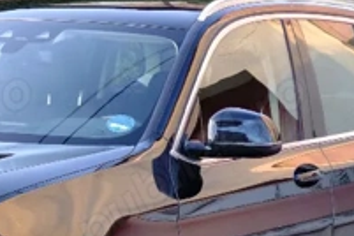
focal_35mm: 223
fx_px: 2193
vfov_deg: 6.2
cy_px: 171
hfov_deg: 9.2
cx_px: -12
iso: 100
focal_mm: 11.5
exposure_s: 1/100
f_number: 1.8
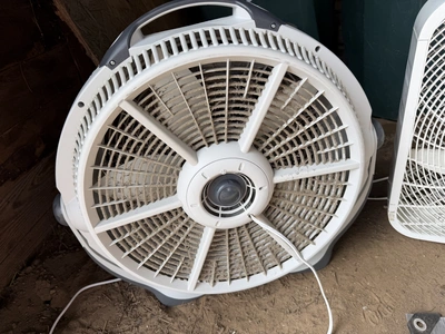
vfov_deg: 56.8
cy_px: 167
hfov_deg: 71.6
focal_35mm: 24
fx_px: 309
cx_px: 222
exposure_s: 1/757
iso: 80
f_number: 1.78
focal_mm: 6.76
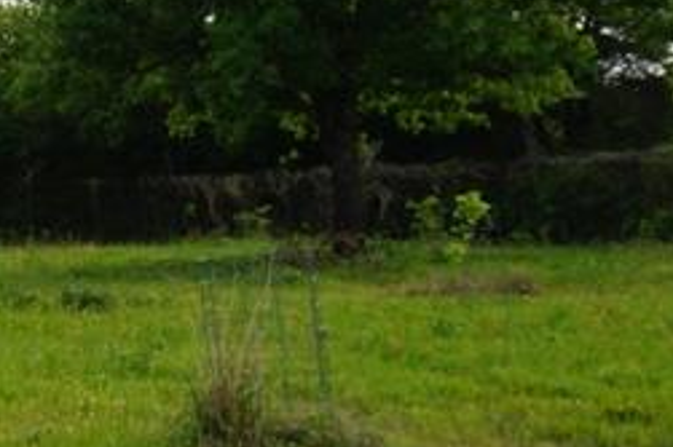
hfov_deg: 16.0
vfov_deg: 13.8
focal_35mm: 98
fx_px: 1831
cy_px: 40
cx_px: -689
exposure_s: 1/80
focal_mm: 16
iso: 100
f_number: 10
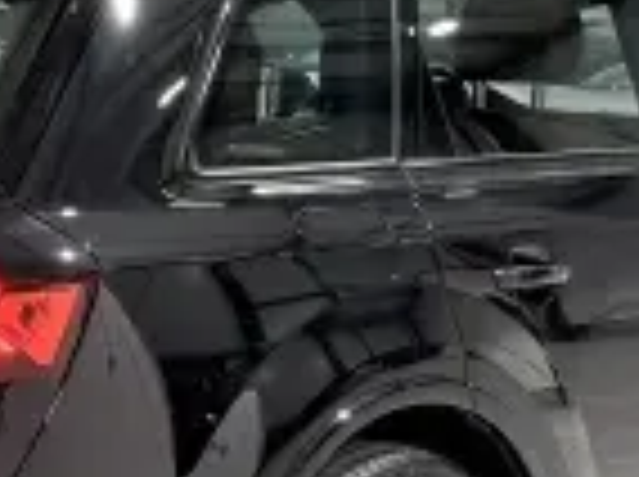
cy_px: 392
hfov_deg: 15.9
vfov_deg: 12.1
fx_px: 2248
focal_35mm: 122
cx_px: -4
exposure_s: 1/50
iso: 200
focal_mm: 6.76
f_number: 1.78
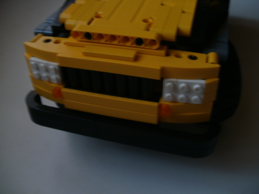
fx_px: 269
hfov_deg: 51.4
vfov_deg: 39.7
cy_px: 97
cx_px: 130
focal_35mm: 36
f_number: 3.5
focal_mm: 6.3
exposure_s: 1/13
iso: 100
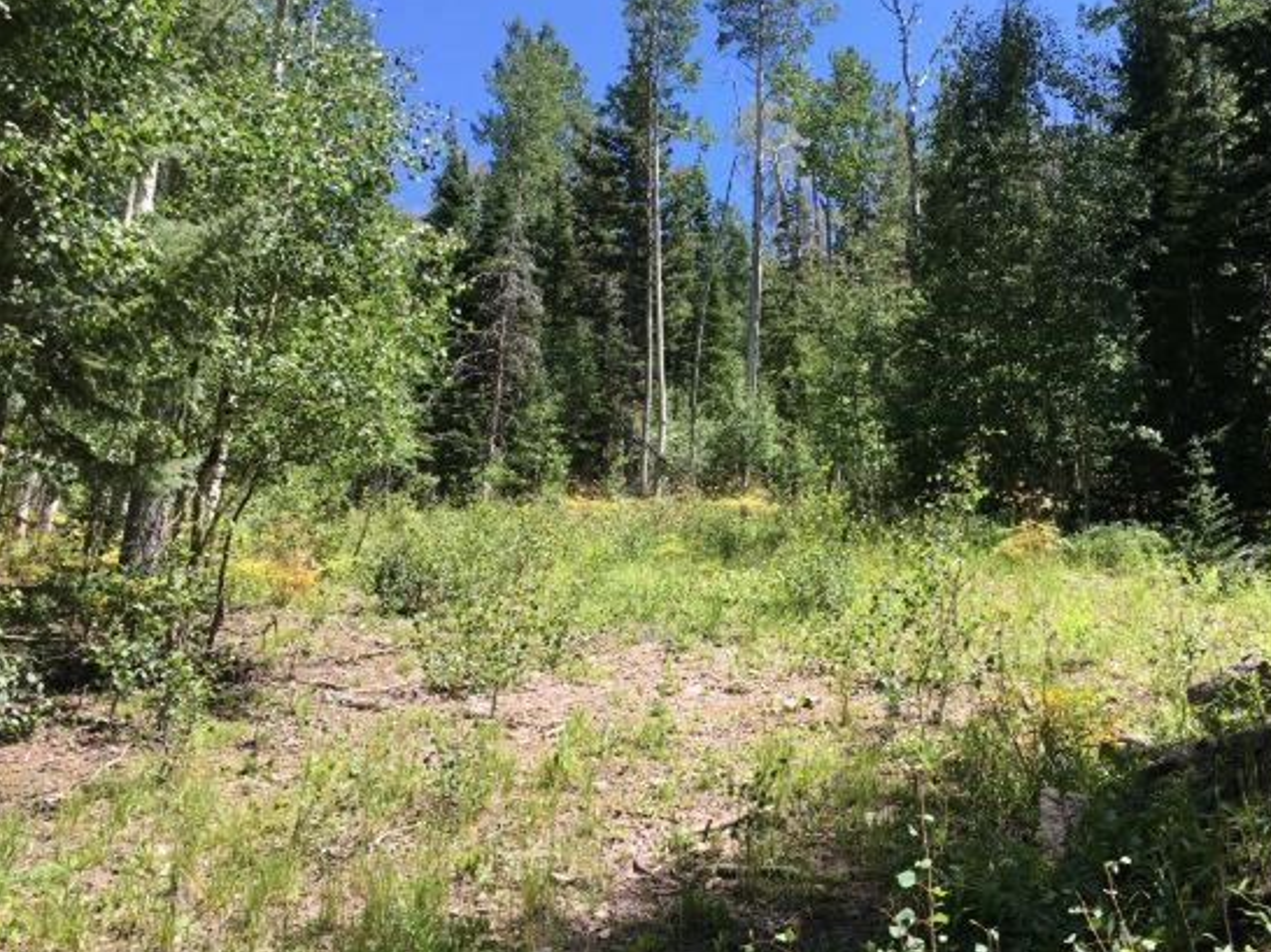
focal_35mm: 34
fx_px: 1248
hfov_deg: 53.7
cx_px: 740
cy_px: 473
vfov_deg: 41.8
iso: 25
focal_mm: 4.15
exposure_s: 1/557
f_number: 2.2
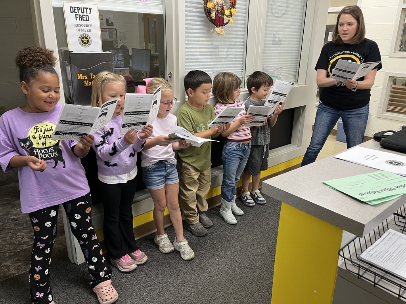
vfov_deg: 53.1
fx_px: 305
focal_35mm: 26
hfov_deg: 67.3
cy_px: 152
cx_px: 203
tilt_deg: -19.1
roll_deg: -1.3
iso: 125
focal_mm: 5.1
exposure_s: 1/61
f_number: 1.6
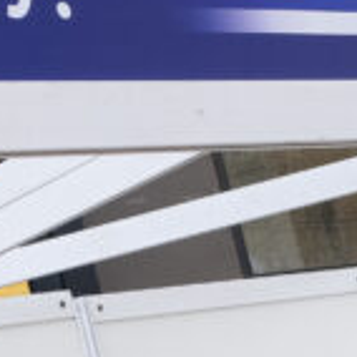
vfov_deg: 9.9
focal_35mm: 166
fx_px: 1937
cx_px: -58
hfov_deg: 10.4
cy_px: 683
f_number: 5.6
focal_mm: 18
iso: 160
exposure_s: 1/240
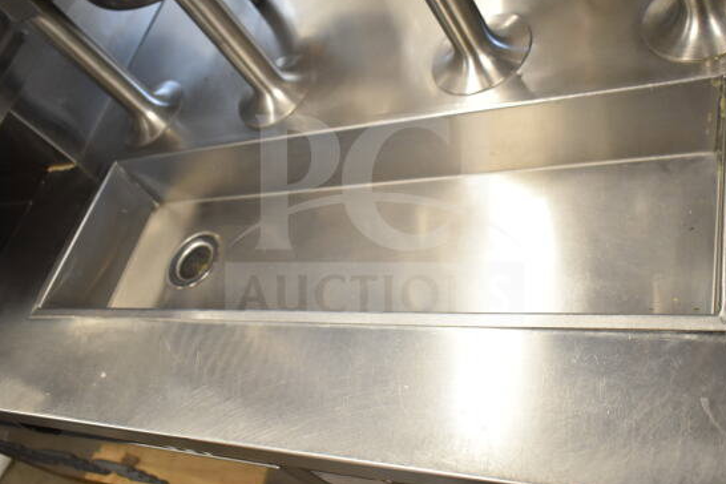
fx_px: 778
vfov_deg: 34.6
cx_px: 374
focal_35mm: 39
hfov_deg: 50.0
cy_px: 220
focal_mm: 23
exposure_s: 1/60
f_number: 4
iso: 1600
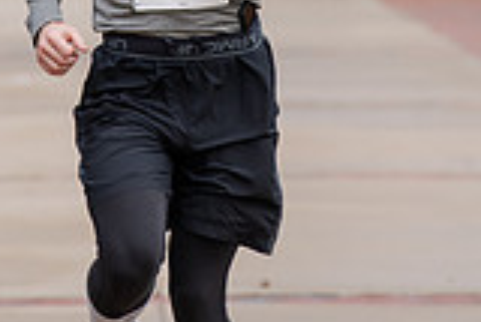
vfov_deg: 1.9
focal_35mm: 726
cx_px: 174
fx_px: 9709
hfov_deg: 2.8
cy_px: -218
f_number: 5
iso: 500
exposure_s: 1/500
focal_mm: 200
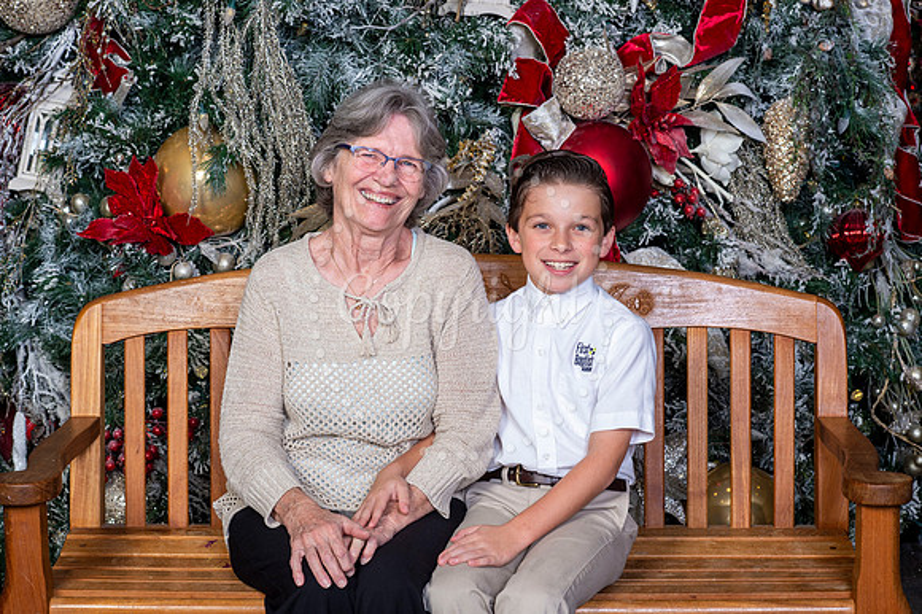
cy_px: 307
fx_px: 2176
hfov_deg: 23.9
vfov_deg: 16.1
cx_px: 461
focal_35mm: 85
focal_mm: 85
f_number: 8
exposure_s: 1/125
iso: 400
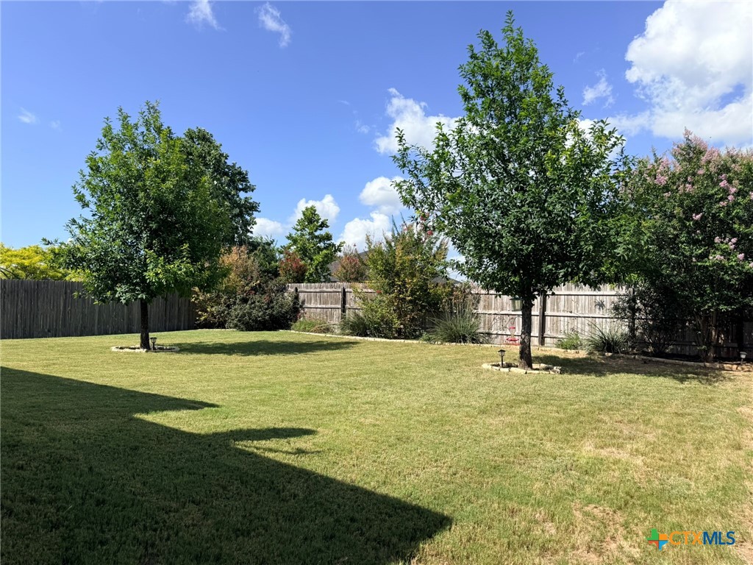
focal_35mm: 24
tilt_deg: +3.4
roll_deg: -0.5
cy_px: 282
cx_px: 376
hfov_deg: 71.6
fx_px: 522
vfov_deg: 56.8
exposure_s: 1/4405
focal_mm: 6.76
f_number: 1.78
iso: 80
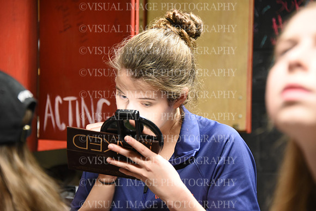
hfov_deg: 15.2
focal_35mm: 135
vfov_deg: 10.2
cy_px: 106
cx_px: 158
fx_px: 1185
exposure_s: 1/25
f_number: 5.6
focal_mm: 135
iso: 3200
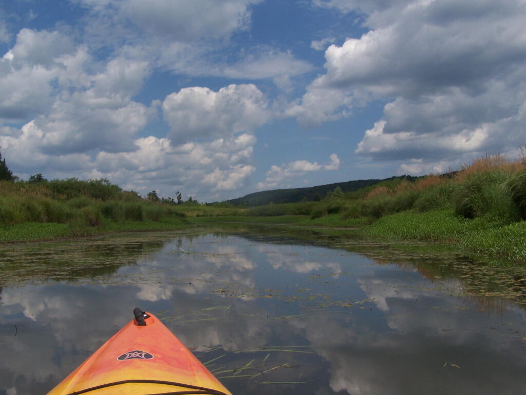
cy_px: 198
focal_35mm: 38
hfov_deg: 49.0
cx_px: 263
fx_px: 577
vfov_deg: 37.7
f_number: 5.6
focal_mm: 6.3
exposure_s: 1/1000
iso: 80
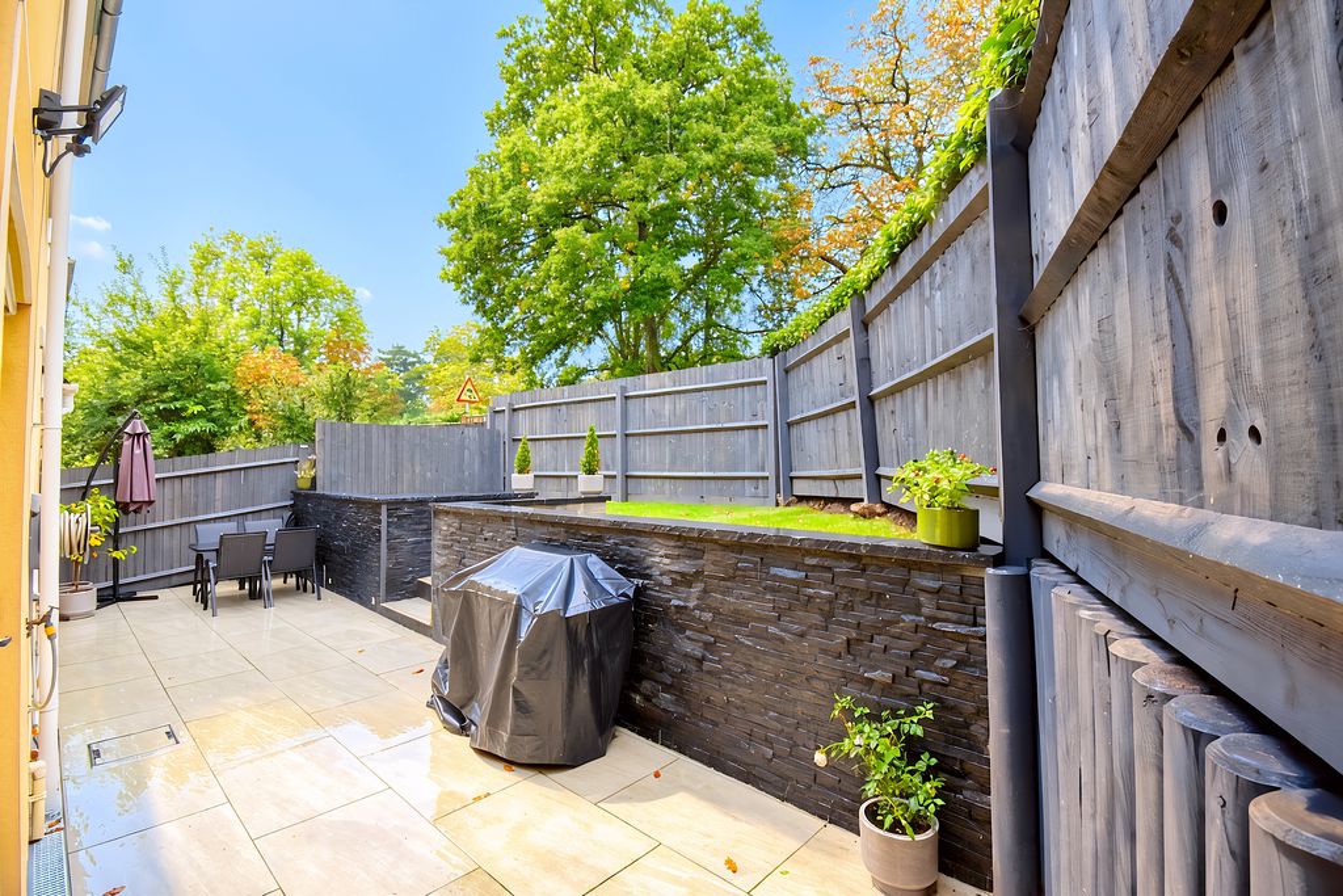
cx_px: 672
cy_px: 448
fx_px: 560
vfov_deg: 77.3
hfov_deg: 100.4
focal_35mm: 15
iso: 640
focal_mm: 10
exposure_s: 1/250
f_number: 4.5
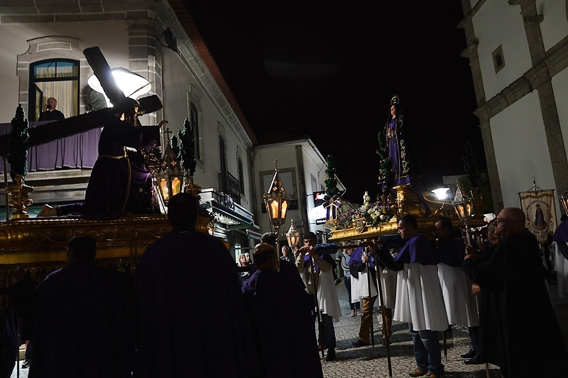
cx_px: 284
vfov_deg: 47.9
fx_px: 426
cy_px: 189
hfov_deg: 67.4
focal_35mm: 27
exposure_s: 1/15
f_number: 3.5
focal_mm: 18
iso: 400
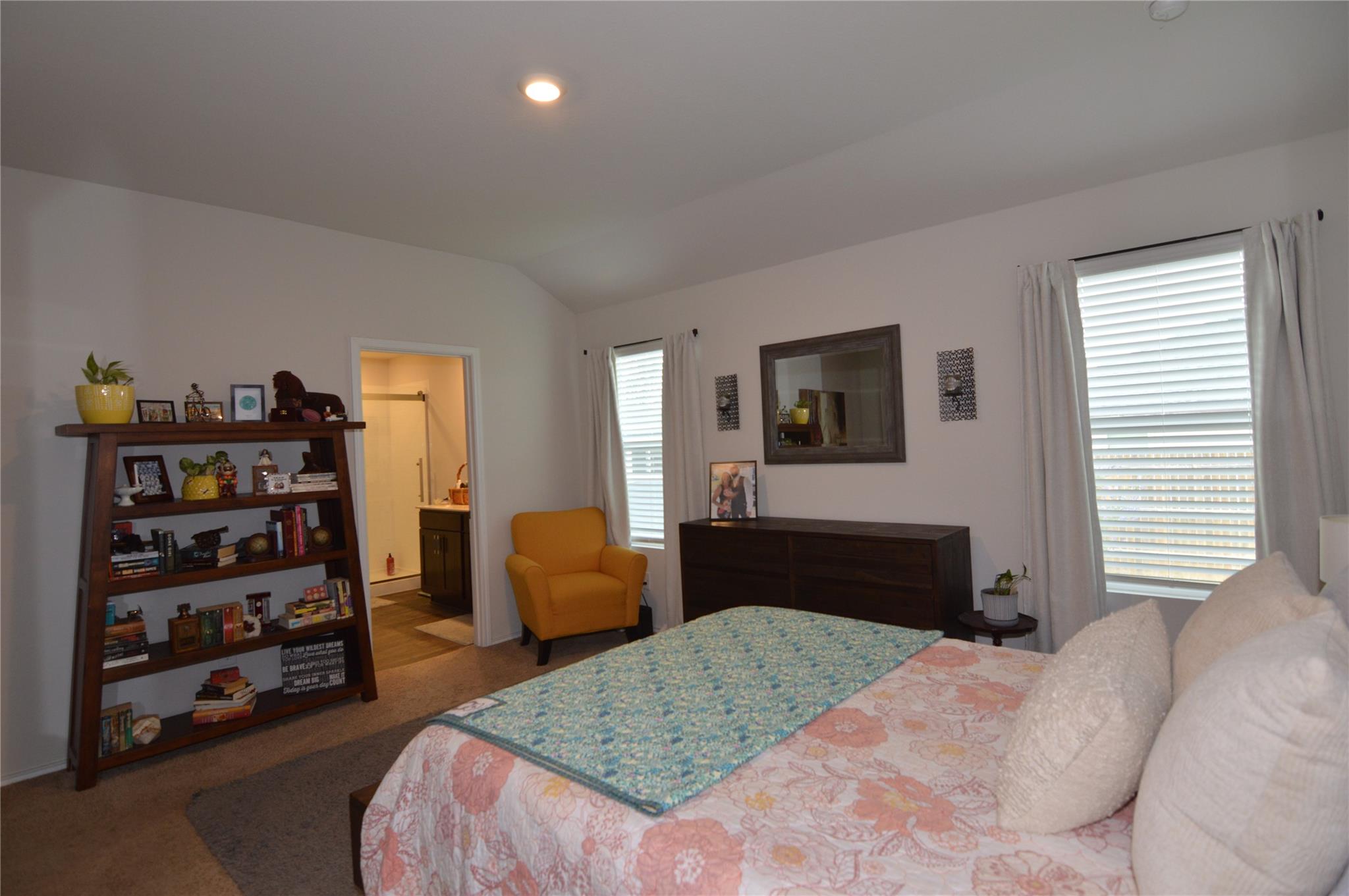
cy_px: 448
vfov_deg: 69.5
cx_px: 674
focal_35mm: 17
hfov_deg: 92.5
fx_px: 646
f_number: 4
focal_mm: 11.5
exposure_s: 1/60
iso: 400
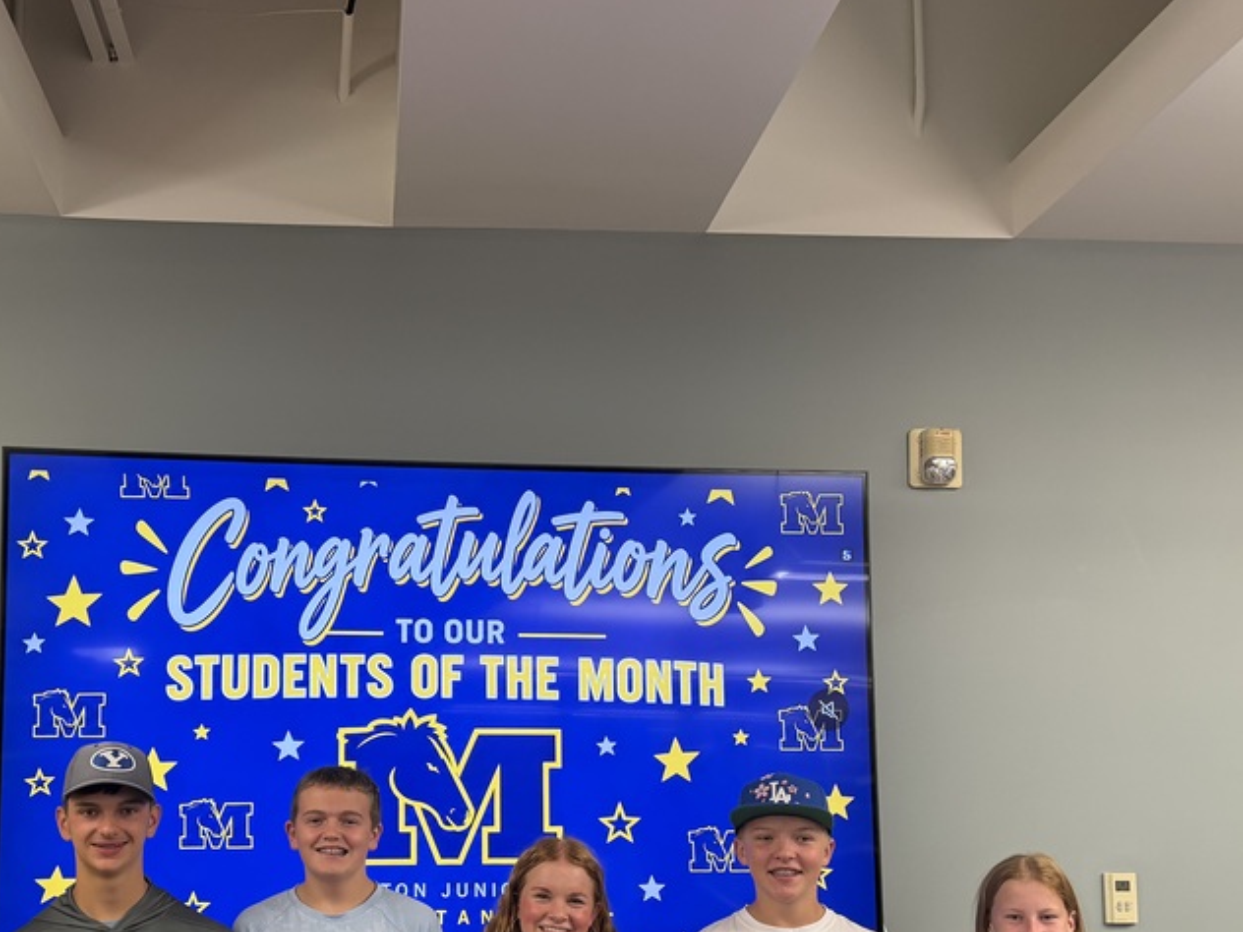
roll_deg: -0.3
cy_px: 682
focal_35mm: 38
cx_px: 435
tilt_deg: +4.6
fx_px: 1365
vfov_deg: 36.9
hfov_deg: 48.3
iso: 250
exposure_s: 1/60
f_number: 1.78
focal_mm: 6.76
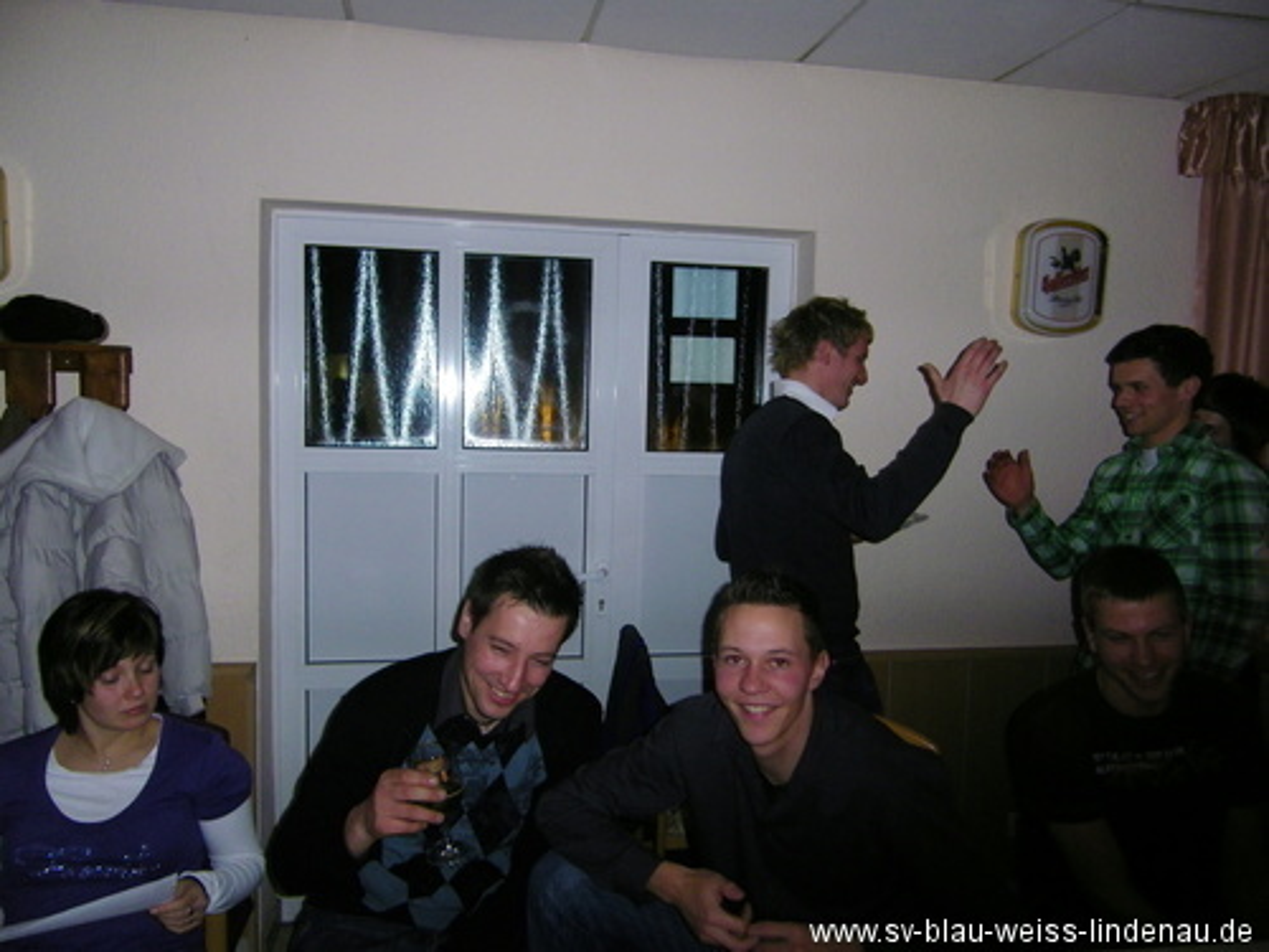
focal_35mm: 28
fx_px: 1026
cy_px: 476
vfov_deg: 49.7
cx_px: 634
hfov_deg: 63.4
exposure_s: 1/30
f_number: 2.6
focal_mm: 4.9
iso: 200
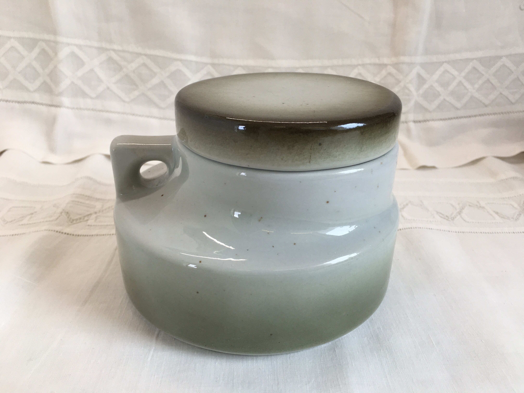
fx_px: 439
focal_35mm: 29
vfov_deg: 48.2
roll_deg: -2.2
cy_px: 196
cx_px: 262
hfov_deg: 61.7
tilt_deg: -24.2
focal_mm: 4.15
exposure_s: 1/100
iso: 40
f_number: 2.2
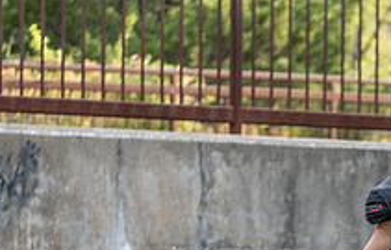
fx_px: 2178
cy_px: 320
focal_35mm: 203
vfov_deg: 6.5
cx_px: 451
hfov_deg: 10.1
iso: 160
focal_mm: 70
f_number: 2.8
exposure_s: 1/320
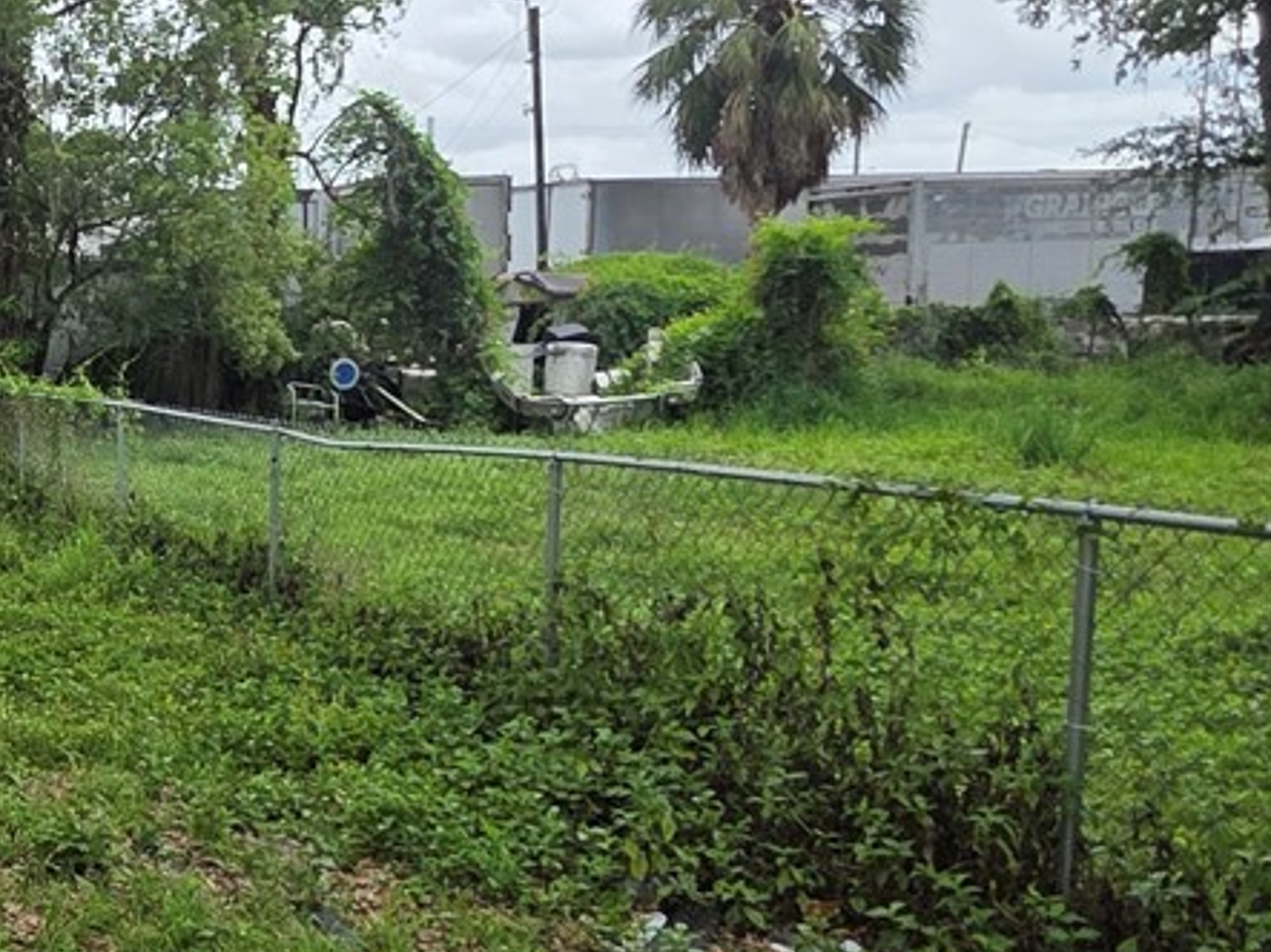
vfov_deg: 30.8
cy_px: 559
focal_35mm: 47
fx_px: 1725
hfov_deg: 32.0
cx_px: -333
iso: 40
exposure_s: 1/1108
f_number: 1.9
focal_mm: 2.2
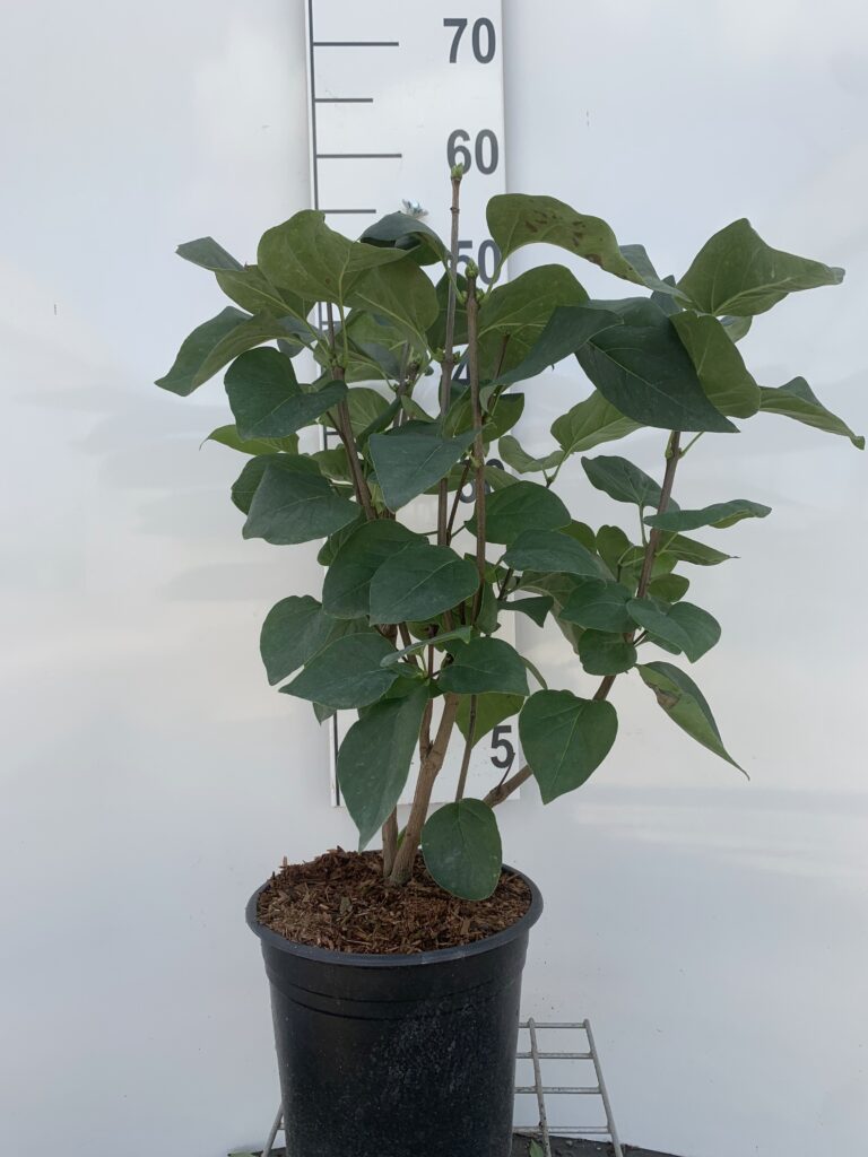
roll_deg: +2.1
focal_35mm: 26
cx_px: 434
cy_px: 578
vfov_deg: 67.3
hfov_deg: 53.1
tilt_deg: -3.5
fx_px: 869
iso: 25
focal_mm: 4.25
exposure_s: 1/822
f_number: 1.8
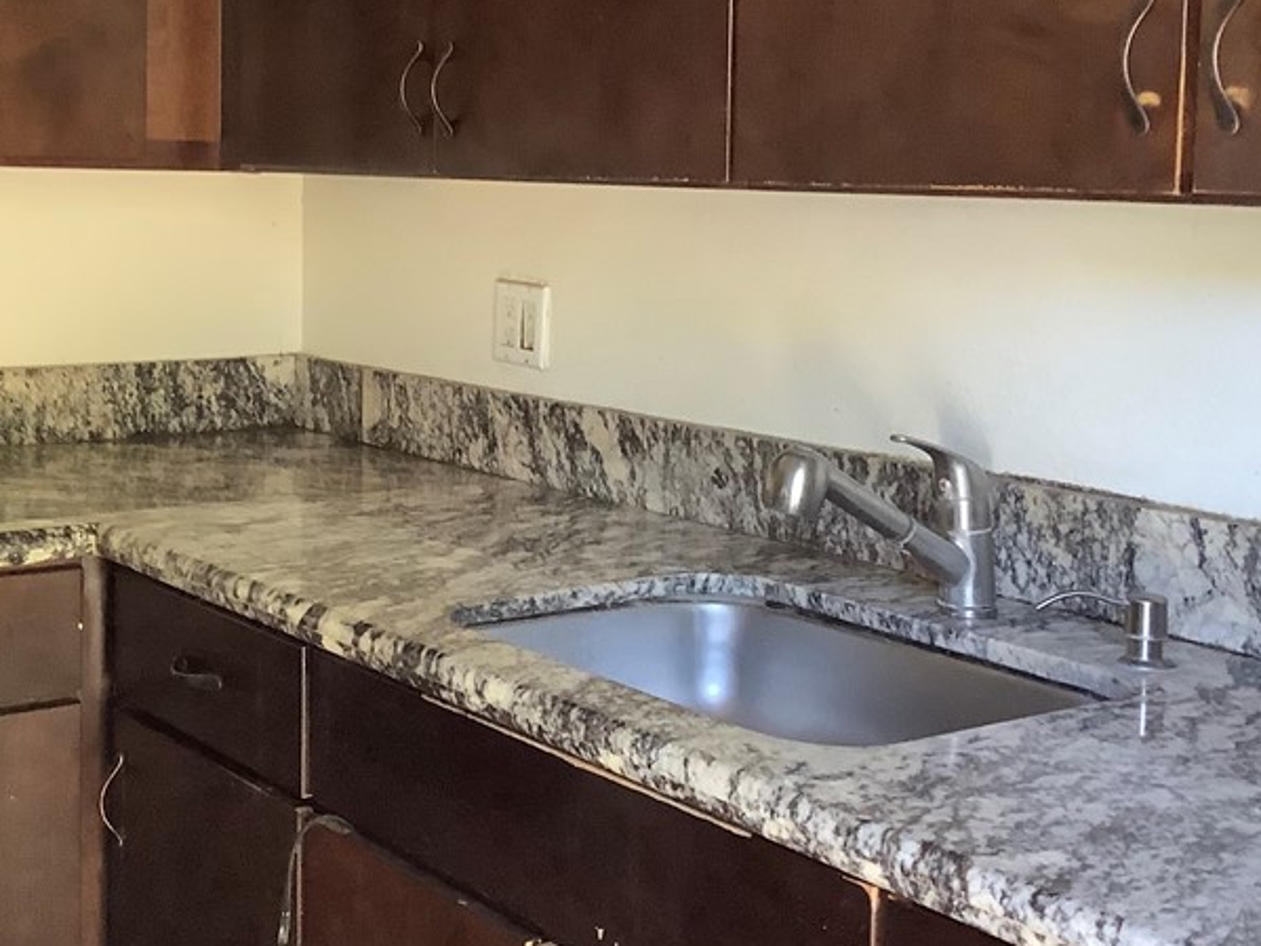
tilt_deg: -5.4
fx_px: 1930
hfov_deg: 35.8
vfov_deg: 27.3
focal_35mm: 53
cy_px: 293
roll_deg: -0.5
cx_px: 423
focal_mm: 3.3
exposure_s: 1/60
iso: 250
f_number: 2.4
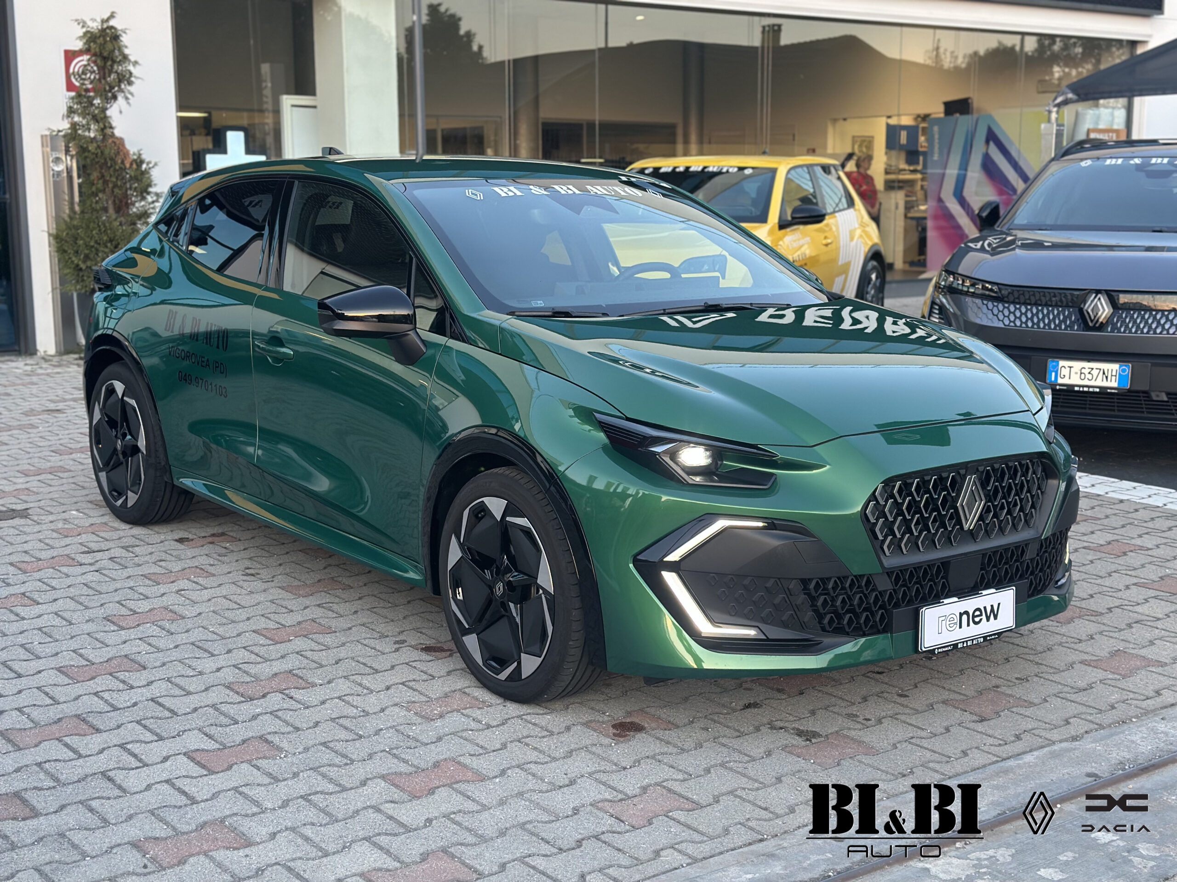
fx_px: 1632
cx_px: 588
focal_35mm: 48
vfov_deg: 30.3
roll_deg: +0.7
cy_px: 441
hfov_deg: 39.7
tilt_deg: -7.6
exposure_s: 1/121
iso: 125
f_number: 1.78
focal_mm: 6.86
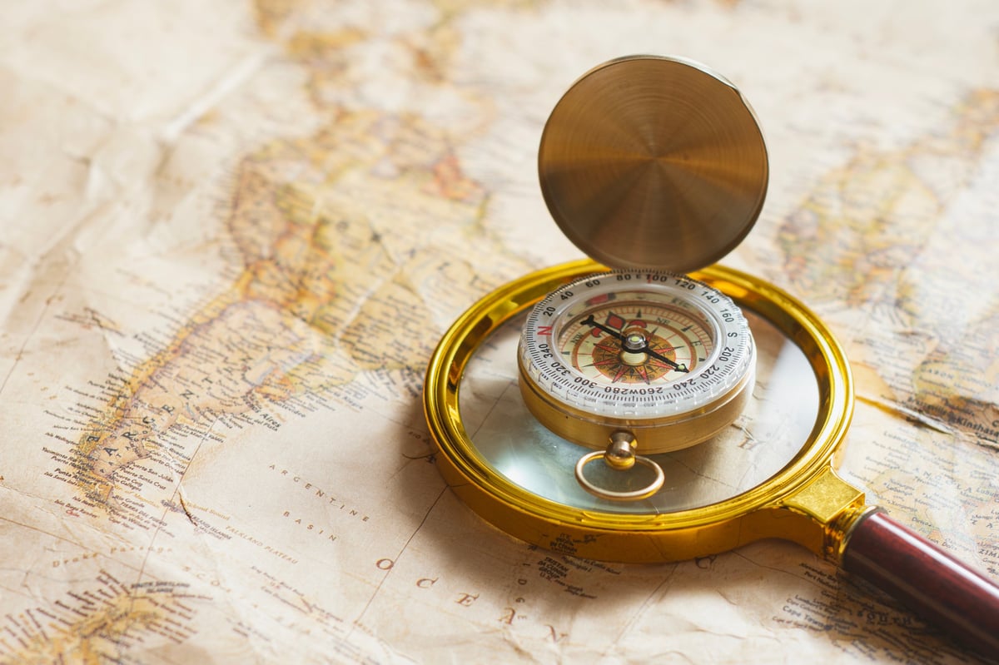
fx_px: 2080
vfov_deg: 18.2
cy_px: 332
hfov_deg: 27.0
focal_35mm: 75
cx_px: 500
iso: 100
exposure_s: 1/160
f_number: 3.5
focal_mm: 50
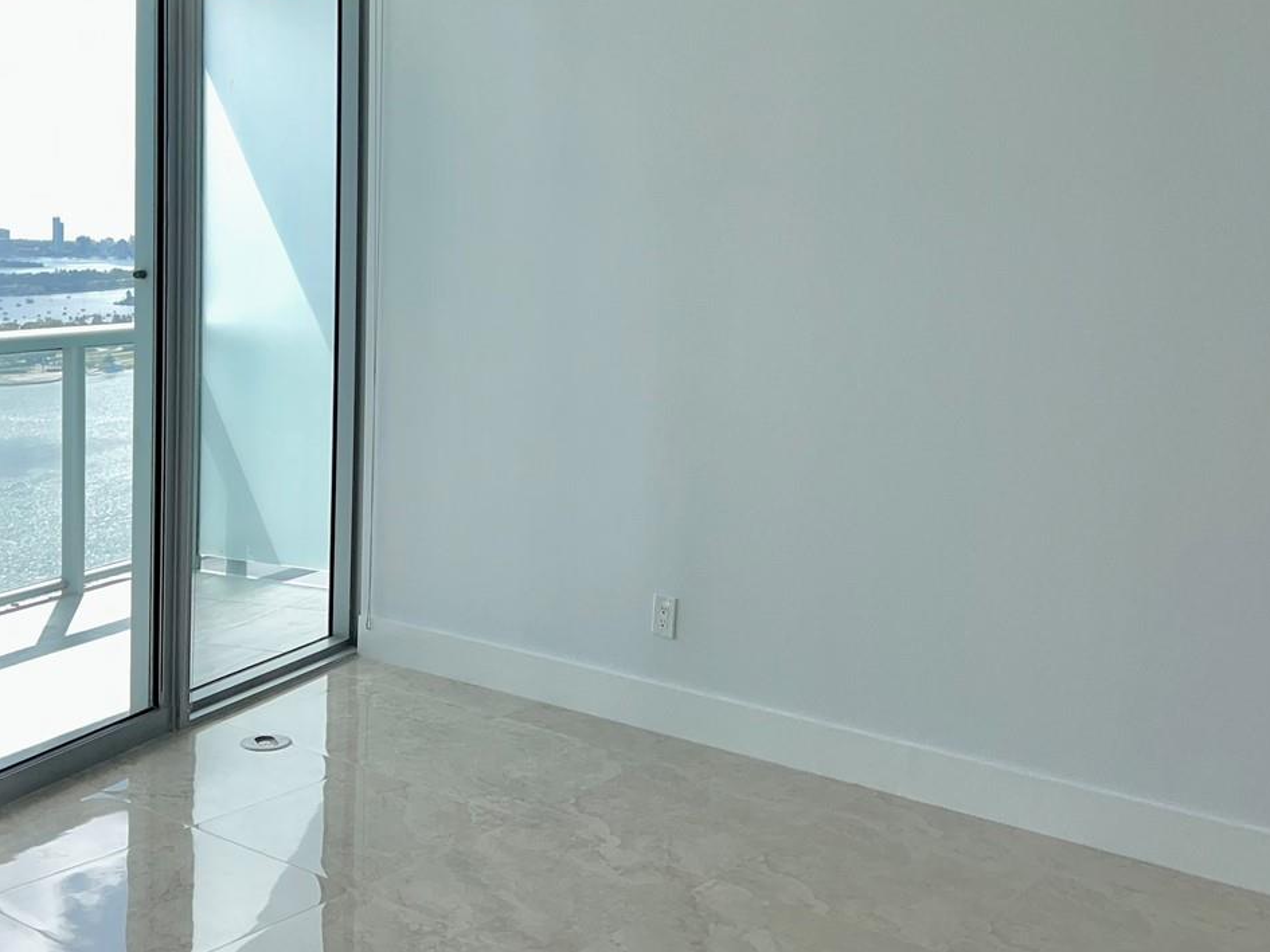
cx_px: 599
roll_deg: -1.3
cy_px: 298
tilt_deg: -3.2
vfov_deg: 32.5
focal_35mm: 44
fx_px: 1614
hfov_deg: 42.9
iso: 64
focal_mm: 5.7
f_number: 1.5
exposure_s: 1/3356
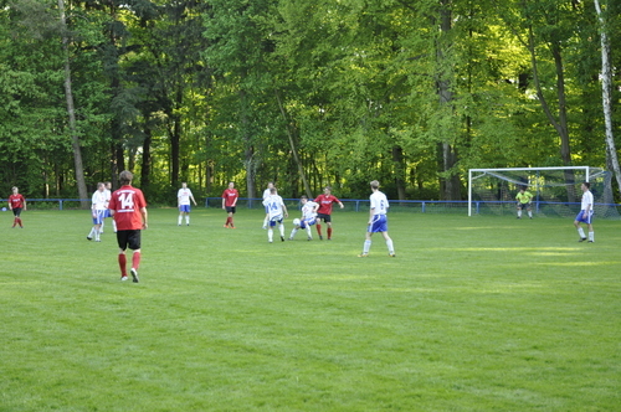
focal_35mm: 60
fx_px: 1034
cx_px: 310
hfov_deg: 33.4
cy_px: 206
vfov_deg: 22.6
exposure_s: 1/125
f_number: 5.6
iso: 360
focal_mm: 40
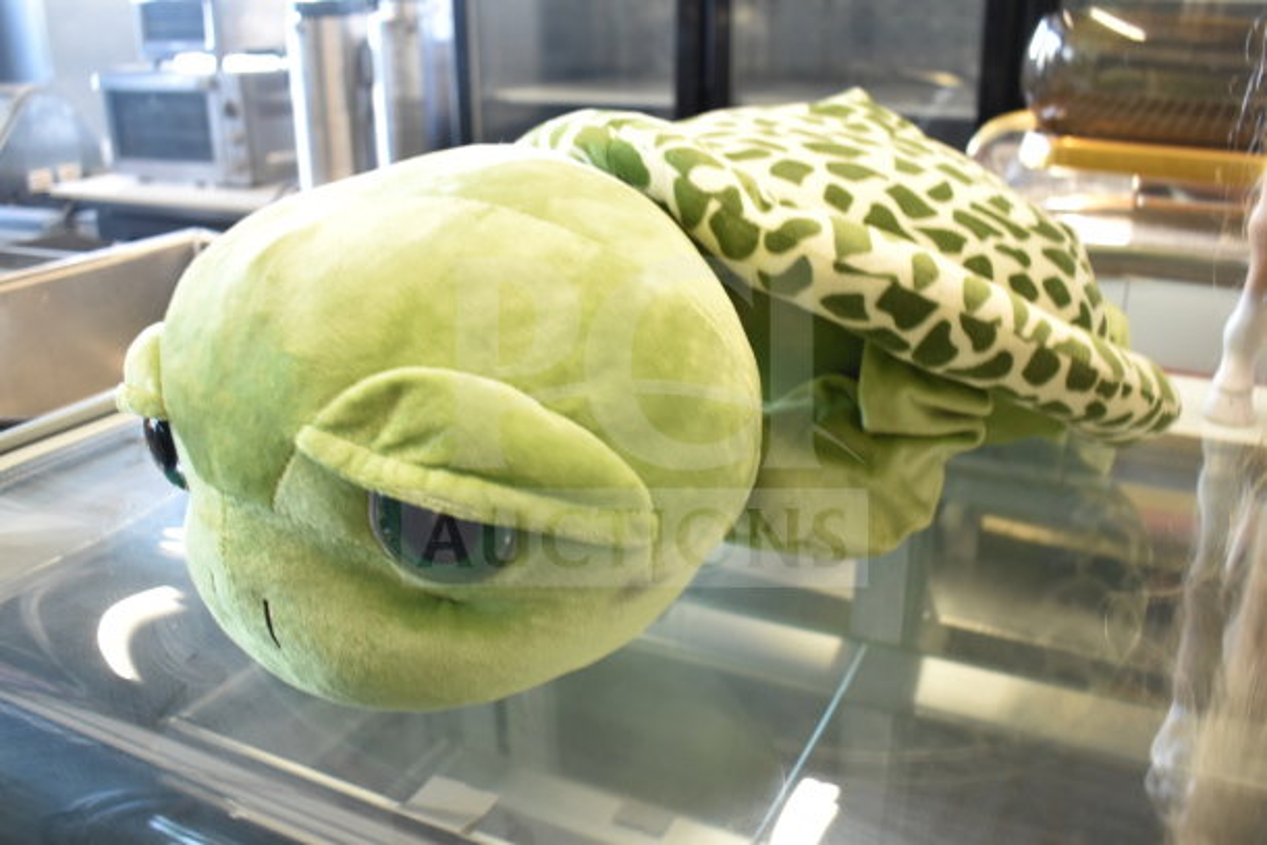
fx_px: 1109
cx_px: 634
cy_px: 422
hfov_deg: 59.5
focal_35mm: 32
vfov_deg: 41.7
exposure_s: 1/30
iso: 900
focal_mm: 21
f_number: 3.8
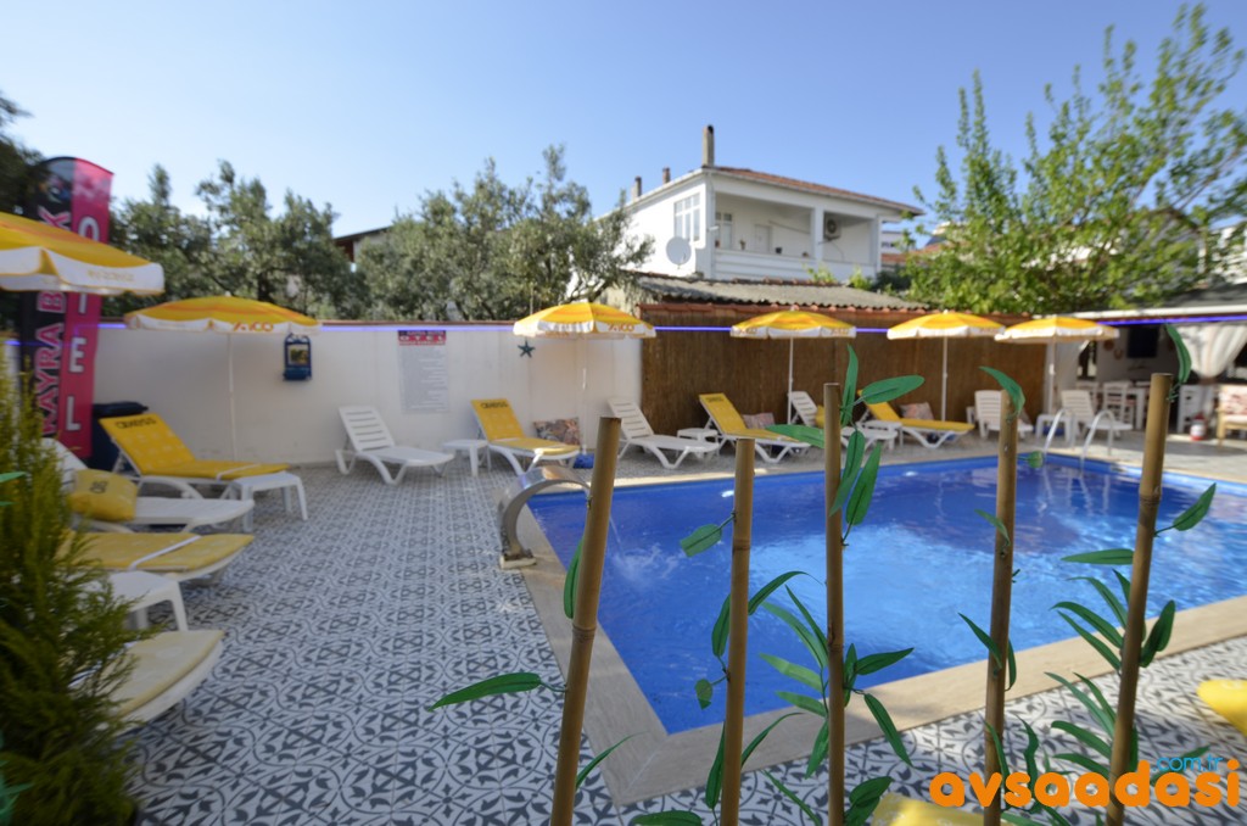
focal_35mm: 16
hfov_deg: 95.1
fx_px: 570
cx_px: 624
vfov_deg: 71.8
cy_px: 413
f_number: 8
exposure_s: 1/180
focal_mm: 11
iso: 100
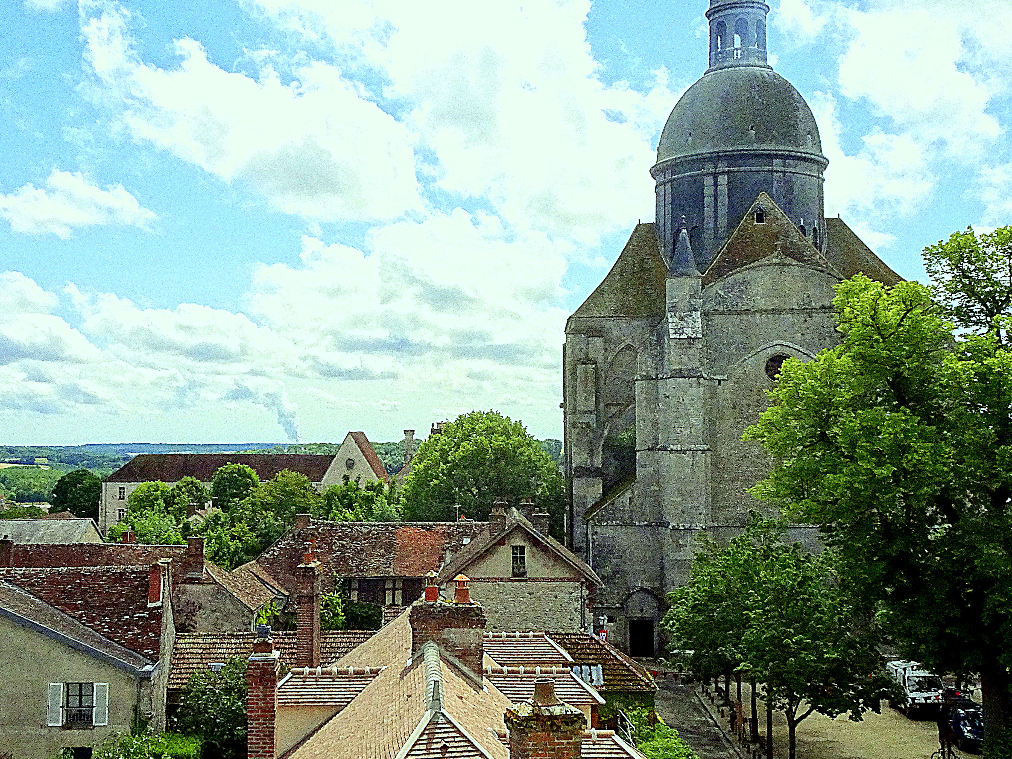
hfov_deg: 45.6
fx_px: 1199
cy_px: 381
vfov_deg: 35.1
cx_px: 422
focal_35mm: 41
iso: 80
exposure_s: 1/400
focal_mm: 5.26
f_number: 6.3
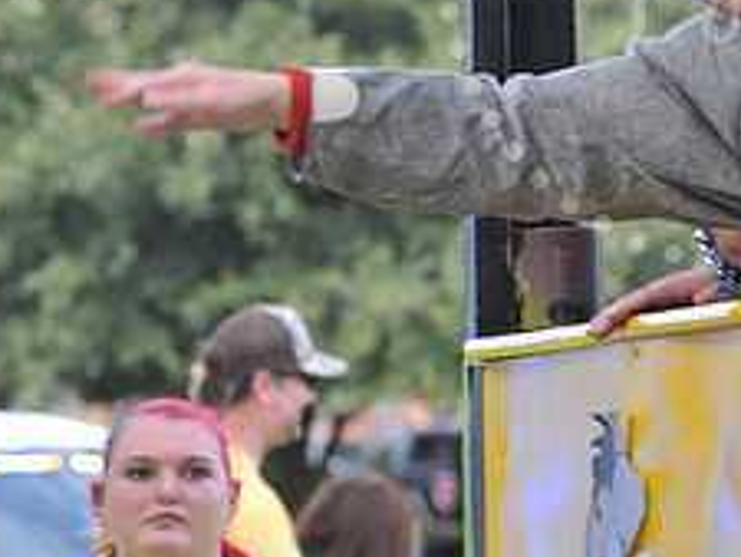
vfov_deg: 3.0
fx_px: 10602
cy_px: -46
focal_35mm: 495
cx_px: 751
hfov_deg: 4.0
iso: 250
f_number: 9
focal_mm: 200
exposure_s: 1/80
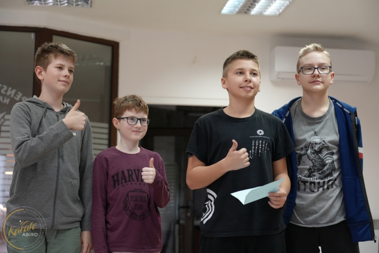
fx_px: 684
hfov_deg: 31.0
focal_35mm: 65
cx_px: 190
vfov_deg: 20.9
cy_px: 126
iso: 3200
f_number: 4
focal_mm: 65
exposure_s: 1/160
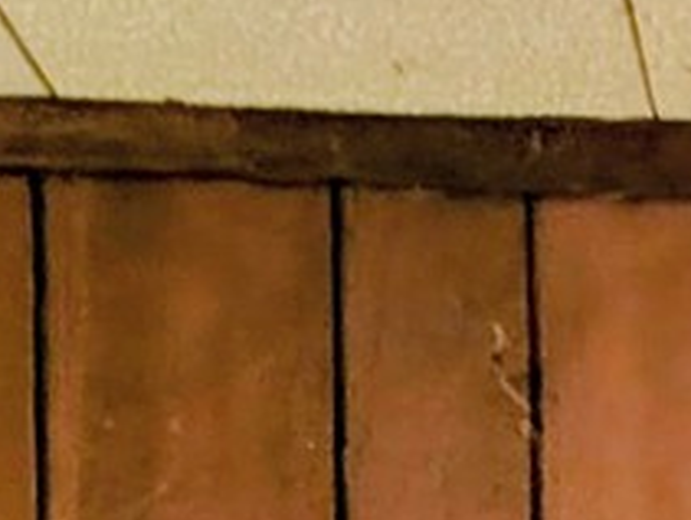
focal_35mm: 163
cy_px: 1625
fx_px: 3259
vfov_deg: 7.8
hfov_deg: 11.0
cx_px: 1362
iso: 45
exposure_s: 1/120
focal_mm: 6.9
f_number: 1.68
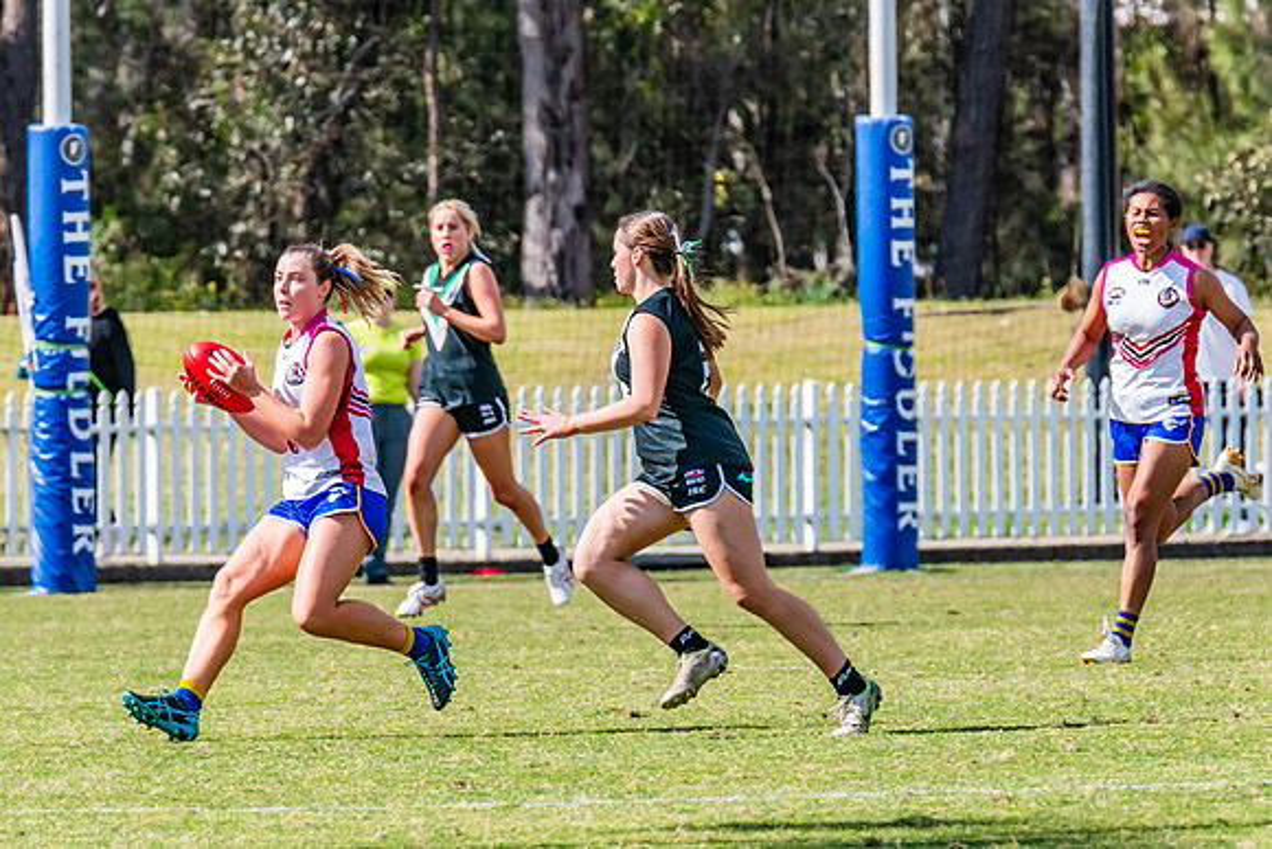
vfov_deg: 2.6
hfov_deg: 3.9
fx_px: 18758
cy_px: 493
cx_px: 346
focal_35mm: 531
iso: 800
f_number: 11
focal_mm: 360
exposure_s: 1/1250
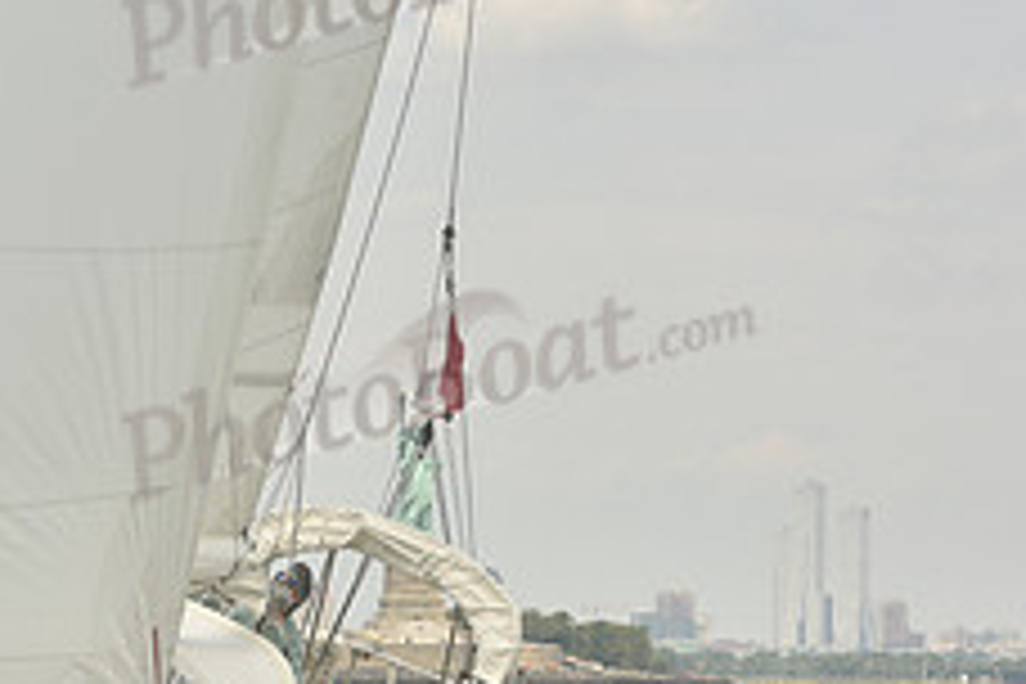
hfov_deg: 11.4
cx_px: -108
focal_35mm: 178
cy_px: 682
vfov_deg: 7.7
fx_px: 5073
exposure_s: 1/800
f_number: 8
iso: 250
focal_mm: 70
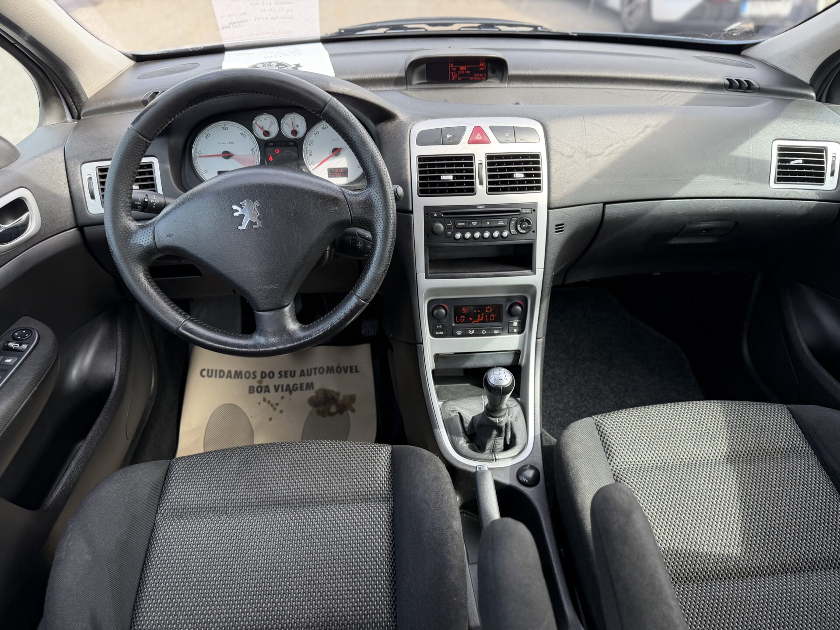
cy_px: 315
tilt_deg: -37.3
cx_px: 420
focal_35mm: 24
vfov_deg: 56.8
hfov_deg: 71.6
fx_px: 582
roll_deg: +3.2
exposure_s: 1/251
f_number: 1.78
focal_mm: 6.76
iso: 80
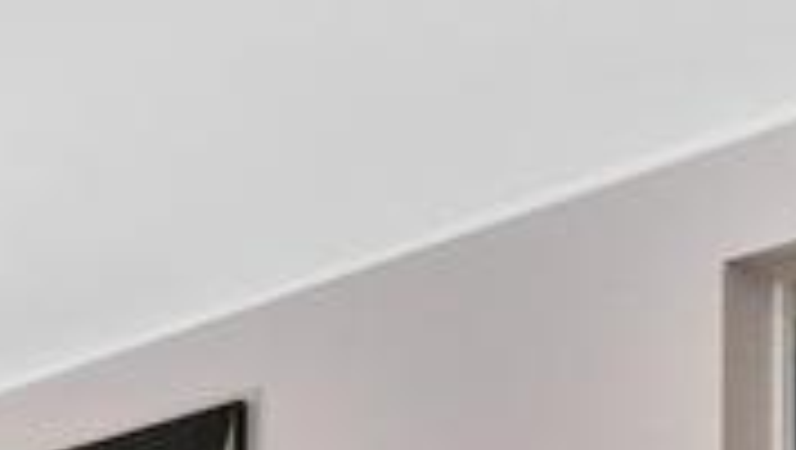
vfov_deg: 14.5
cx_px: -189
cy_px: 862
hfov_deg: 26.1
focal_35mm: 71
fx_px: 1500
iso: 800
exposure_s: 1/25
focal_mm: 10
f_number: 8
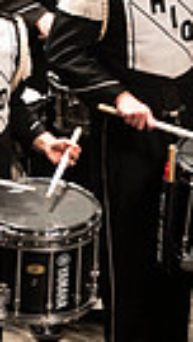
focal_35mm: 899
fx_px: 8174
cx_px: -503
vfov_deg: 2.4
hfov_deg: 1.3
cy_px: -86
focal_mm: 200
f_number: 2.8
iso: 2500
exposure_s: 1/500
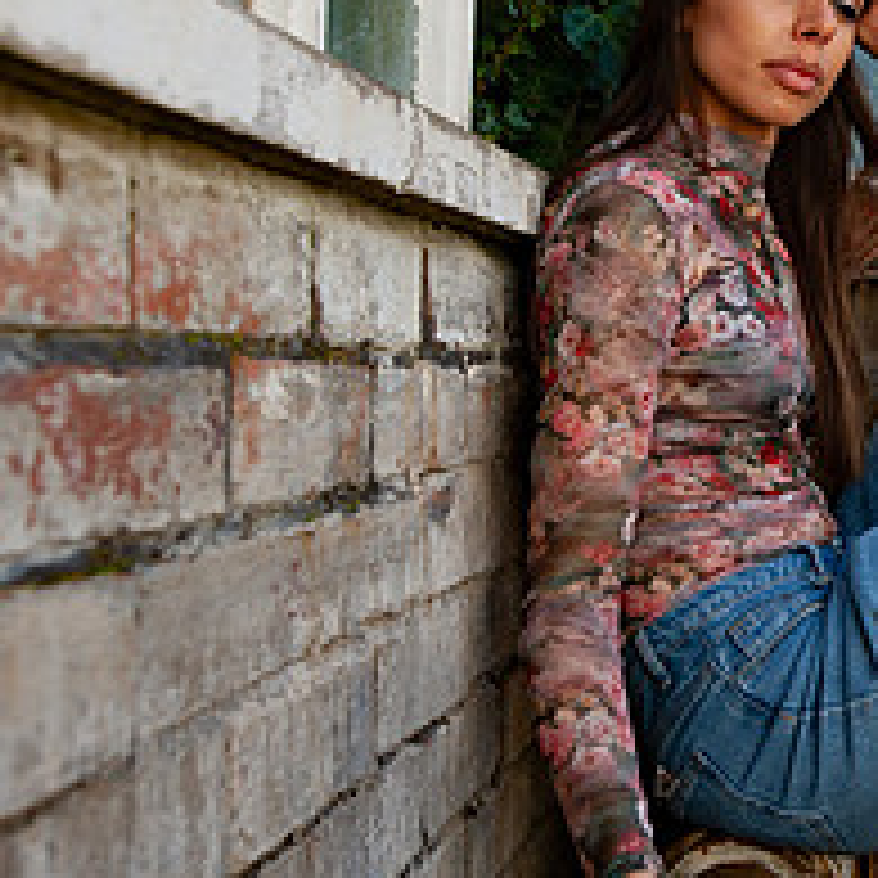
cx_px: 910
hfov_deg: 25.0
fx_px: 1865
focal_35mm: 65
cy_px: 324
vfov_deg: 26.4
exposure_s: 1/1250
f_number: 3.5
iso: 320
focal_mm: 24
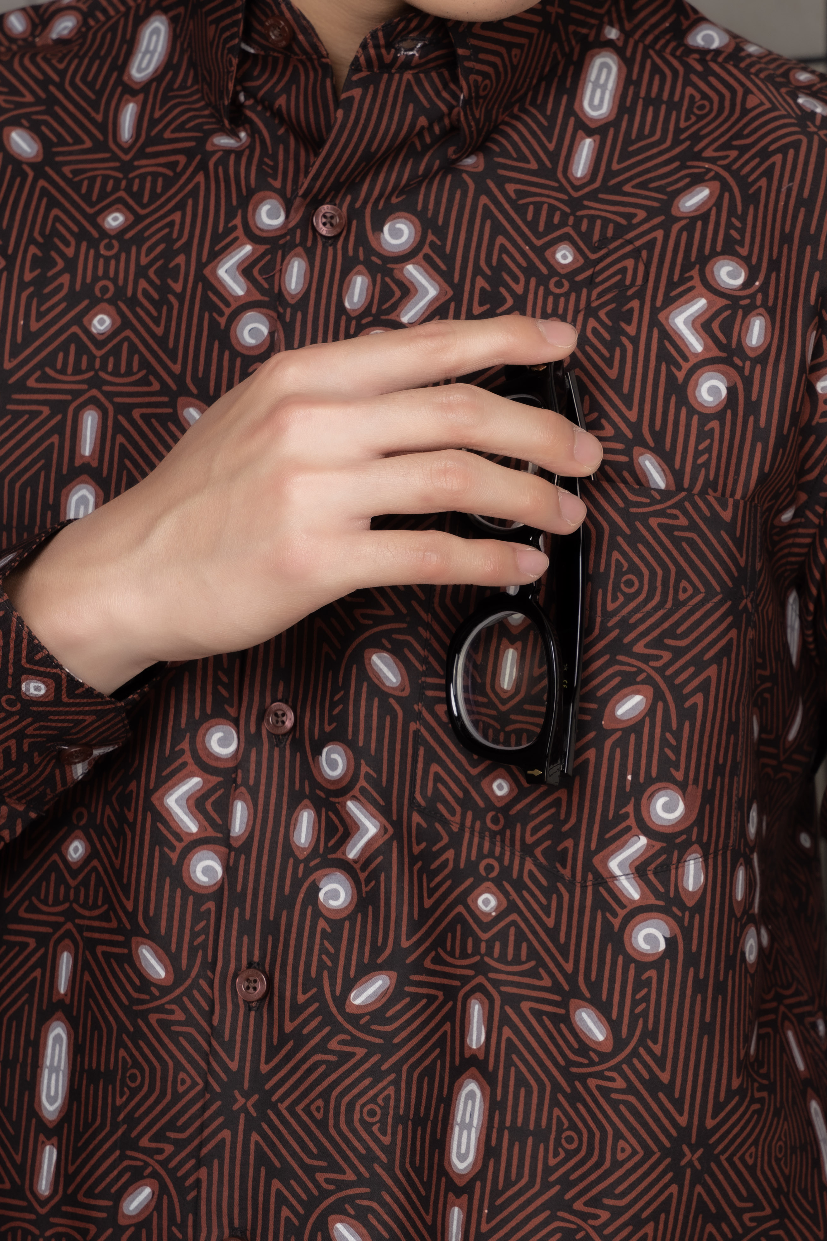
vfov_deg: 19.1
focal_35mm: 107
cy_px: 668
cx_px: 551
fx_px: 3686
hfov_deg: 12.8
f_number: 8
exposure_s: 1/125
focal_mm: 70
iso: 200
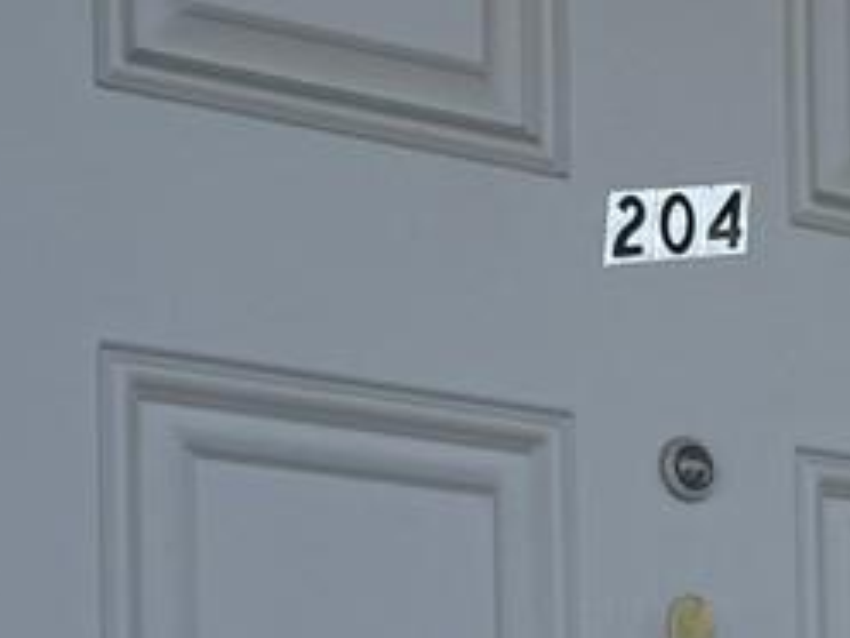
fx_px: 3806
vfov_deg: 9.2
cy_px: 1091
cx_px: 1535
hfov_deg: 11.8
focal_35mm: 155
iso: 80
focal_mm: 6.76
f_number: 1.78
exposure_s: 1/2299
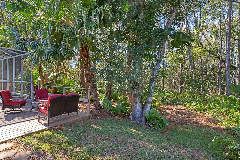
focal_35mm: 17
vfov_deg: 70.4
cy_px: 80
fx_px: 113
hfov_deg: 93.3
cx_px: 120
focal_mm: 17
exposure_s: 1/10
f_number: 8
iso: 320
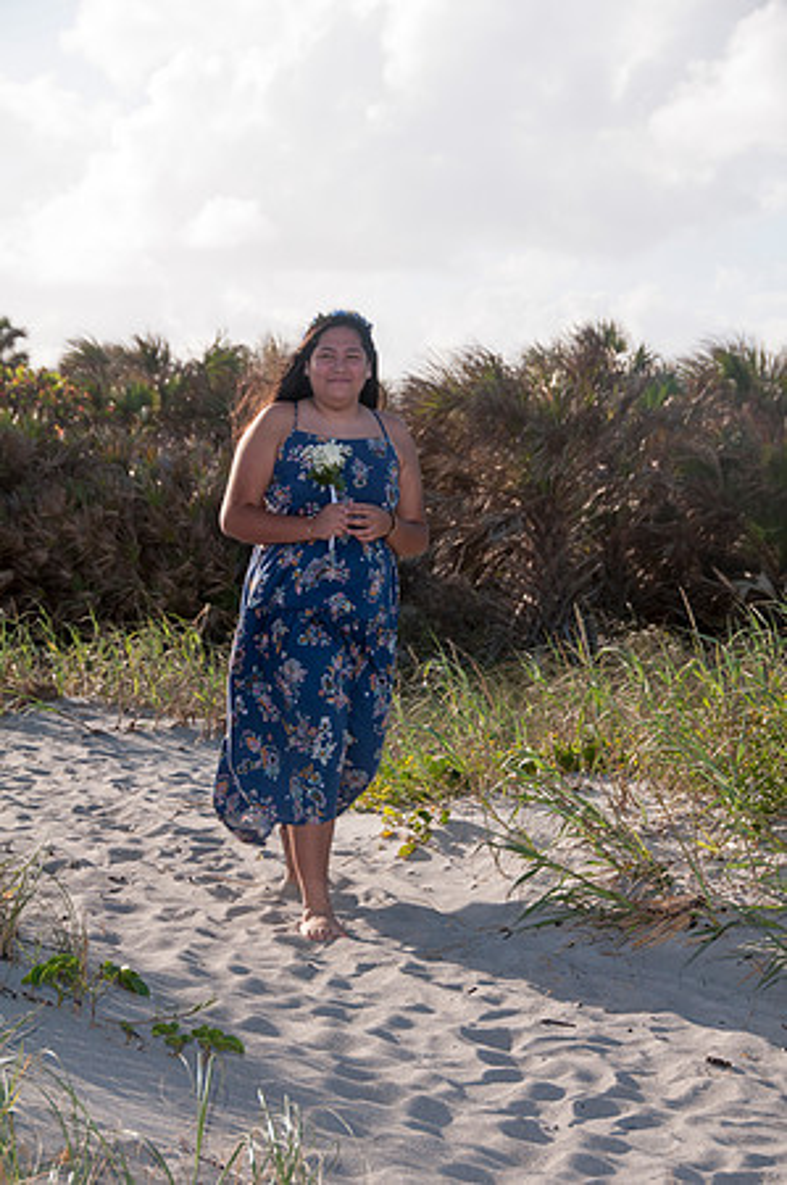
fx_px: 3451
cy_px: 592
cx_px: 394
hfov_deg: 13.0
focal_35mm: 105
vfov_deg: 19.5
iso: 100
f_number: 9
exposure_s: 1/250
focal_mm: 70
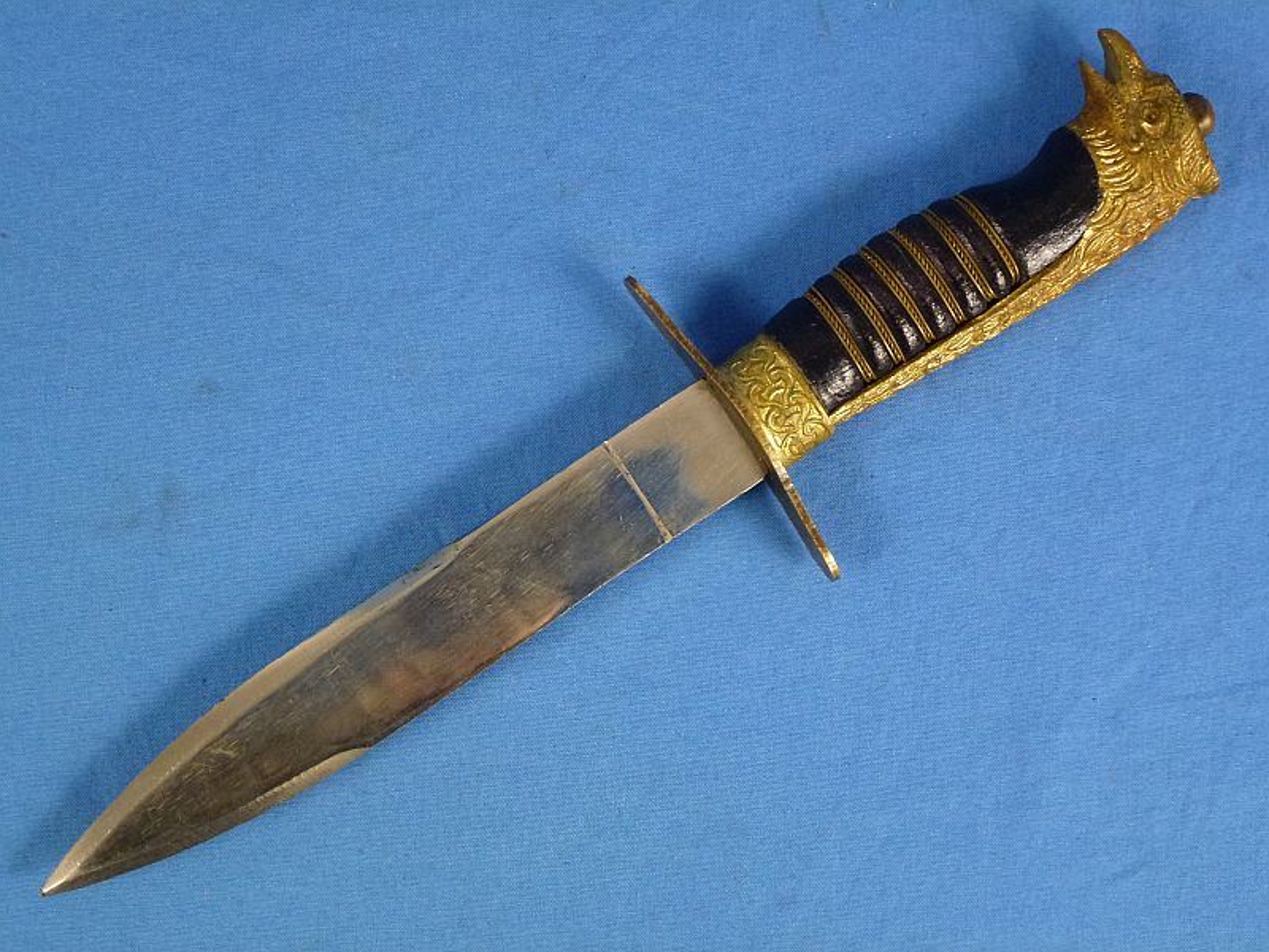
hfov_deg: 38.9
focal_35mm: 49
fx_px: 1796
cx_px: 634
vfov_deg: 29.7
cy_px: 476
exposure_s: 1/60
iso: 400
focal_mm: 8.7
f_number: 4.1
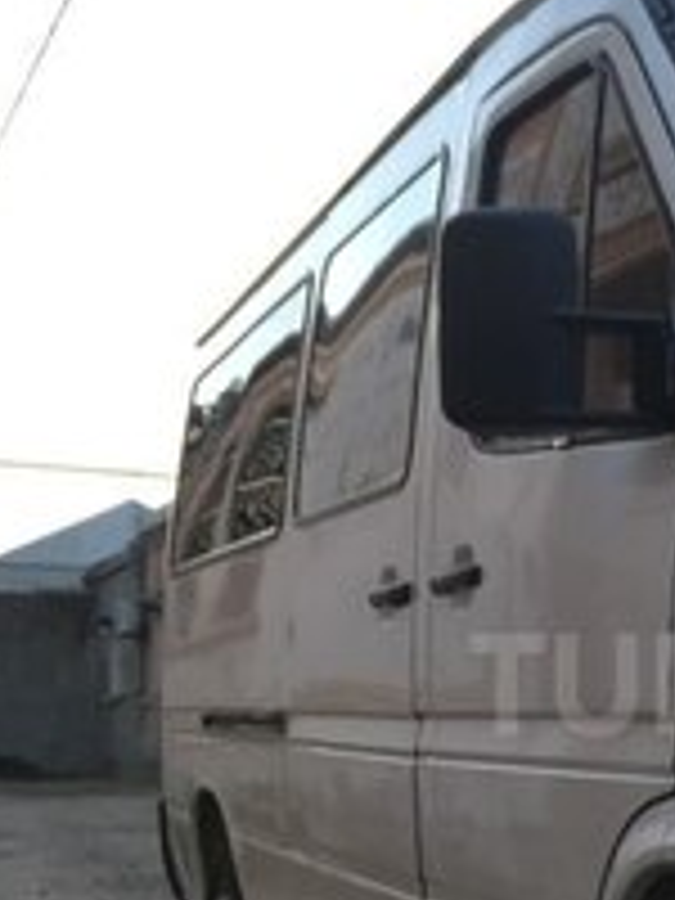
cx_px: 814
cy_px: 684
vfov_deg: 26.7
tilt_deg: +4.3
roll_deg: +0.3
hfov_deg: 19.3
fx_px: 1872
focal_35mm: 72
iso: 100
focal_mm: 4.15
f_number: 2.2
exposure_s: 1/33
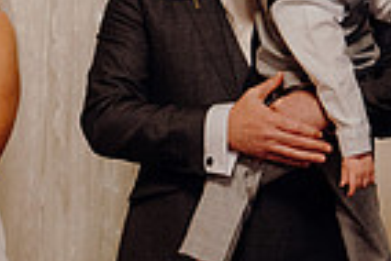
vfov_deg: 8.6
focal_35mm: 159
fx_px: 1729
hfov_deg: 12.2
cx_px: -209
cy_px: 210
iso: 2000
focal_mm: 39
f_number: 3.5
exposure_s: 1/160
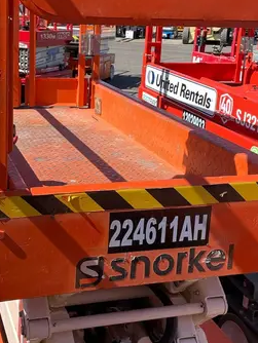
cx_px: 90
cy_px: 154
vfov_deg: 33.7
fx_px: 566
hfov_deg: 25.6
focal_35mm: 57
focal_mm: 4.2
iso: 32
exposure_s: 1/2053
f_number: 1.6
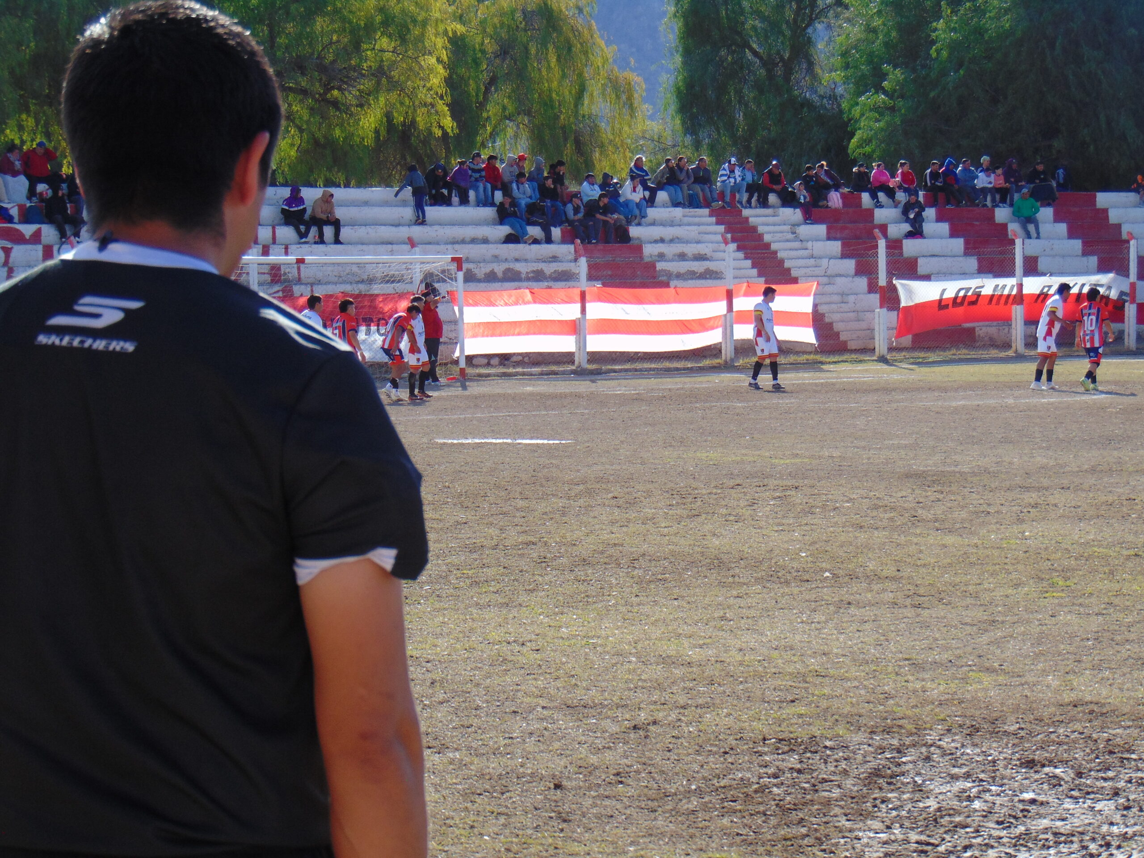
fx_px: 3569
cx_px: 572
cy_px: 429
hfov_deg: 18.2
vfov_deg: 13.7
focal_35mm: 108
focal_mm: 19.4
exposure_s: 1/640
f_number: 3.9
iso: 80
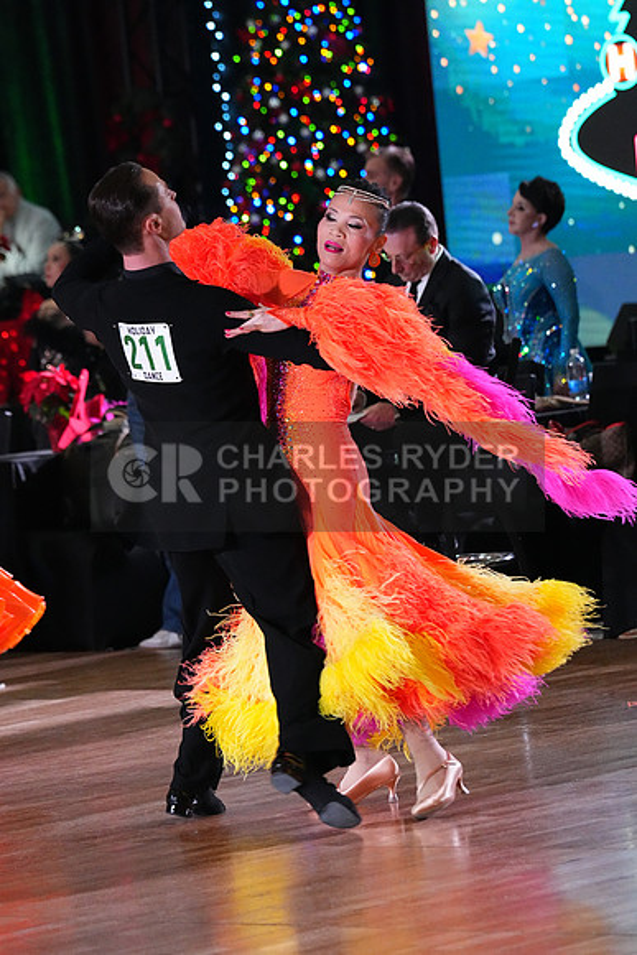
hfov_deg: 6.9
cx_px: 318
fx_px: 5305
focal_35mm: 200
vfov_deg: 10.3
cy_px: 478
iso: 10000
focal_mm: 200
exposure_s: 1/400
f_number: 5.6
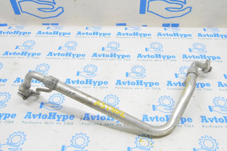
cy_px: 76
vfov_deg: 38.3
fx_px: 217
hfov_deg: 55.1
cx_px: 114
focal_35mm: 34
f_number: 20
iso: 6400
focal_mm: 23
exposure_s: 1/15
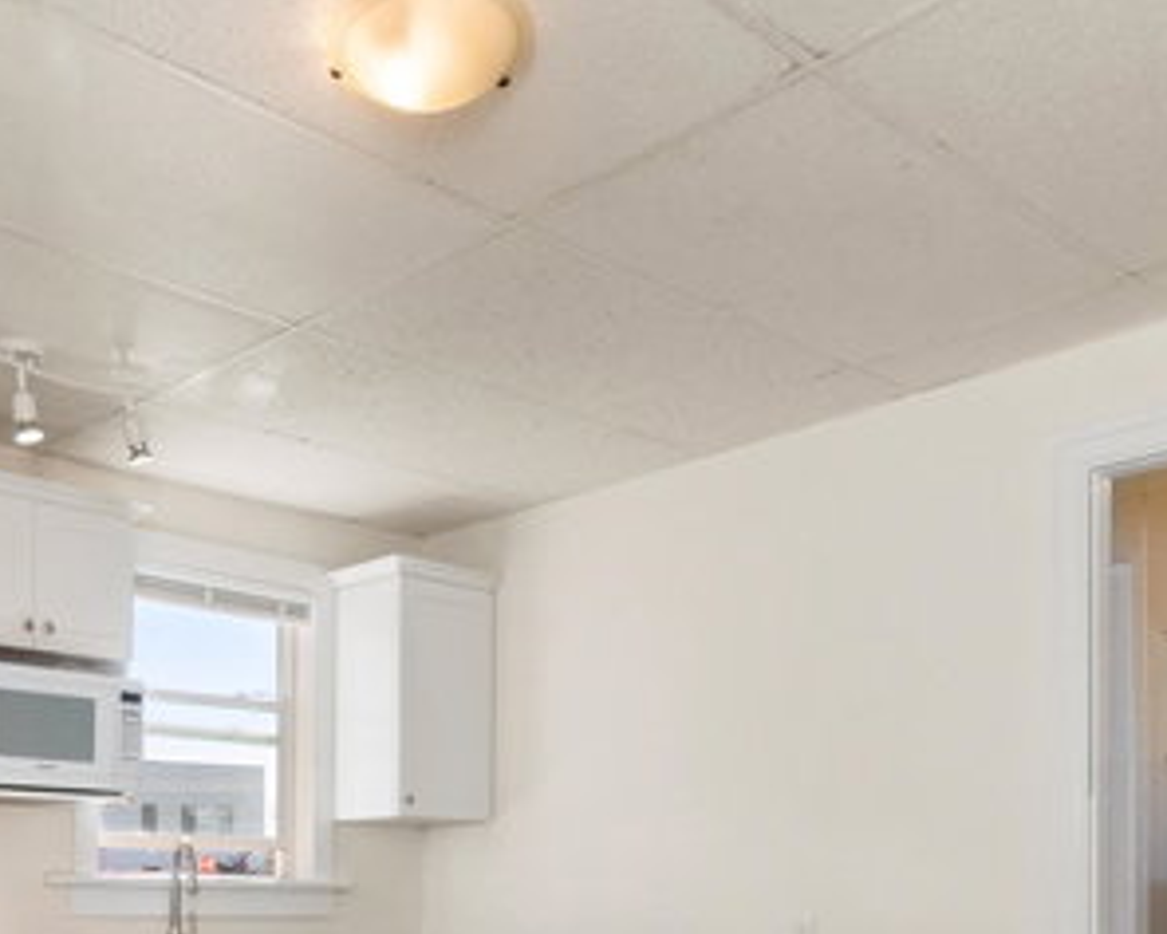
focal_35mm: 38
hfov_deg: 45.9
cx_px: 264
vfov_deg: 35.6
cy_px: 920
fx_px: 1313
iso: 320
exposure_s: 1/200
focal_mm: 10
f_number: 10
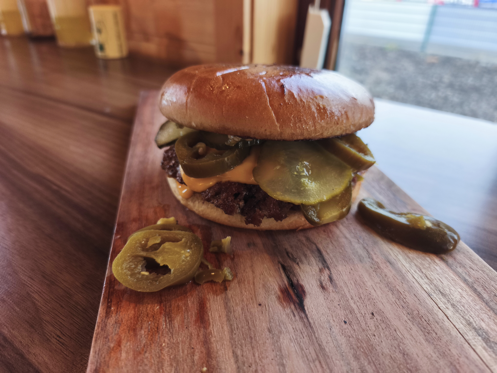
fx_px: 330
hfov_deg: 73.9
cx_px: 248
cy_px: 186
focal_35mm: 23
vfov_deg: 58.9
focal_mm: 5.35
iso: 320
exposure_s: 1/100
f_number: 1.7
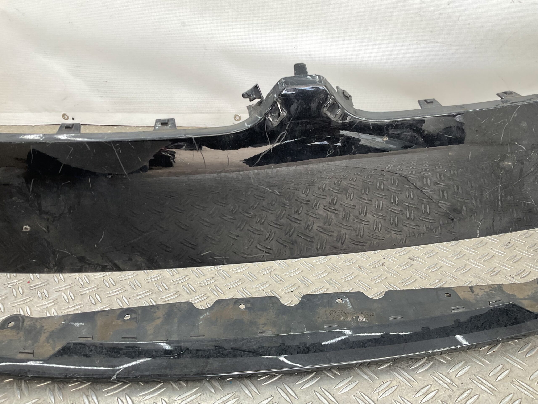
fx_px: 451
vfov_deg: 48.2
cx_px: 269
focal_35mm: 29
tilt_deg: -27.6
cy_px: 202
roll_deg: +0.7
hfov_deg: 61.7
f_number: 1.8
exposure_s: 1/100
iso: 25
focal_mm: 3
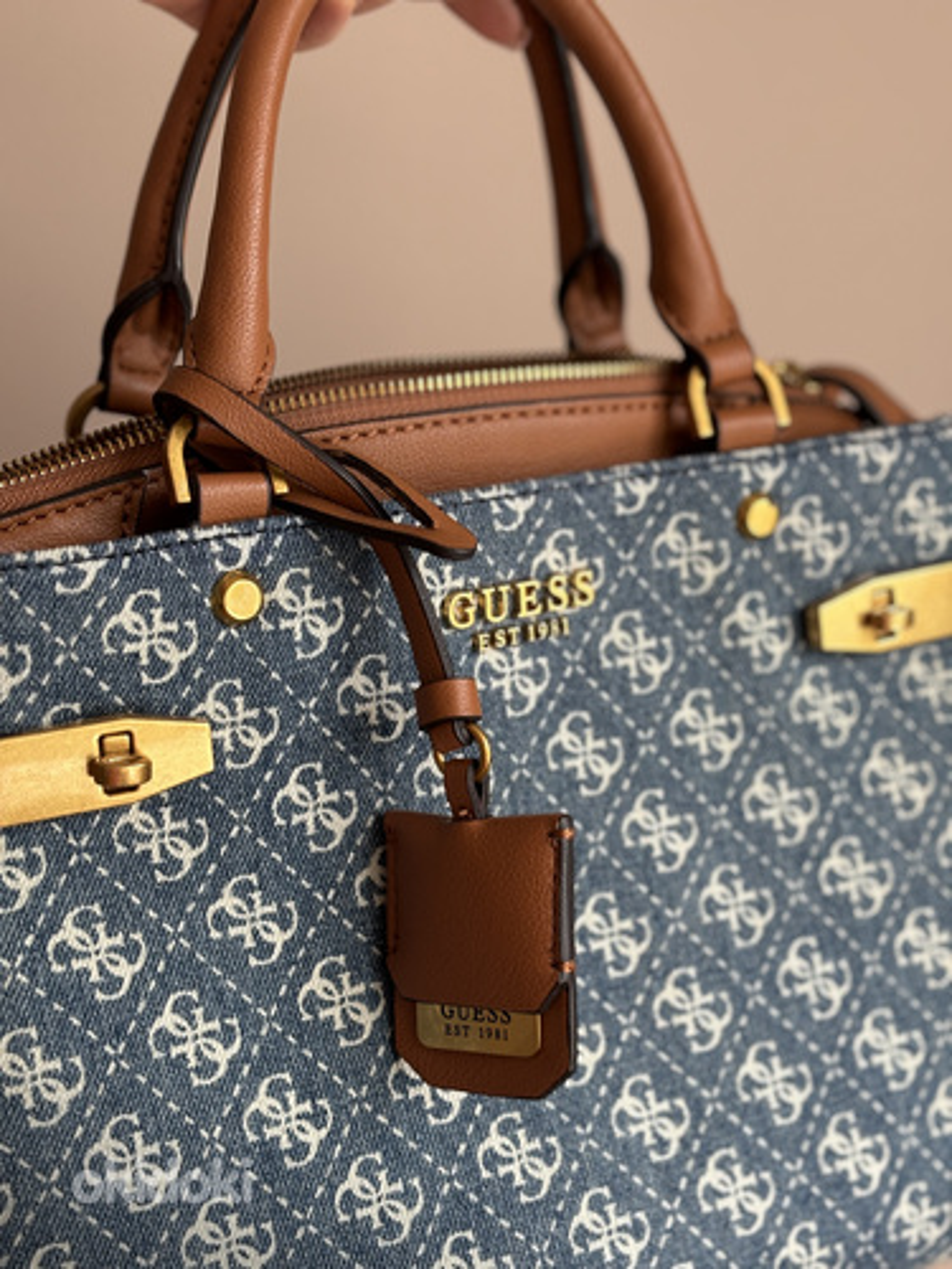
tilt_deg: -5.5
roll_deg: +1.5
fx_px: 1907
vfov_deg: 36.8
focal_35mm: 52
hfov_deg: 28.0
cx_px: 476
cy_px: 634
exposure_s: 1/60
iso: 64
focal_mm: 5.96
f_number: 1.6
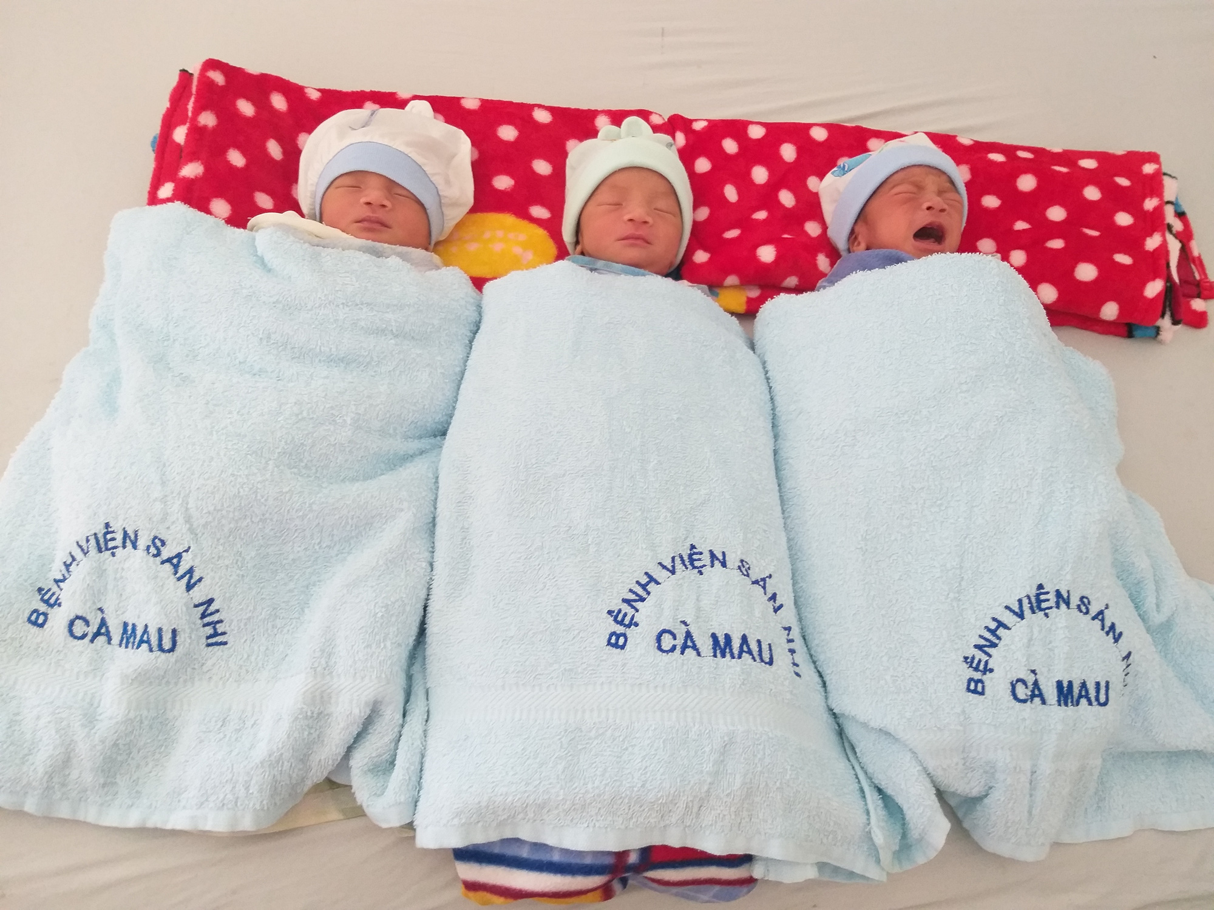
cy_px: 455
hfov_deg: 67.3
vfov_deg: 53.1
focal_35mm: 26
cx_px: 607
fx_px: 912
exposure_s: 1/50
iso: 160
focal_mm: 3.93
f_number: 1.7
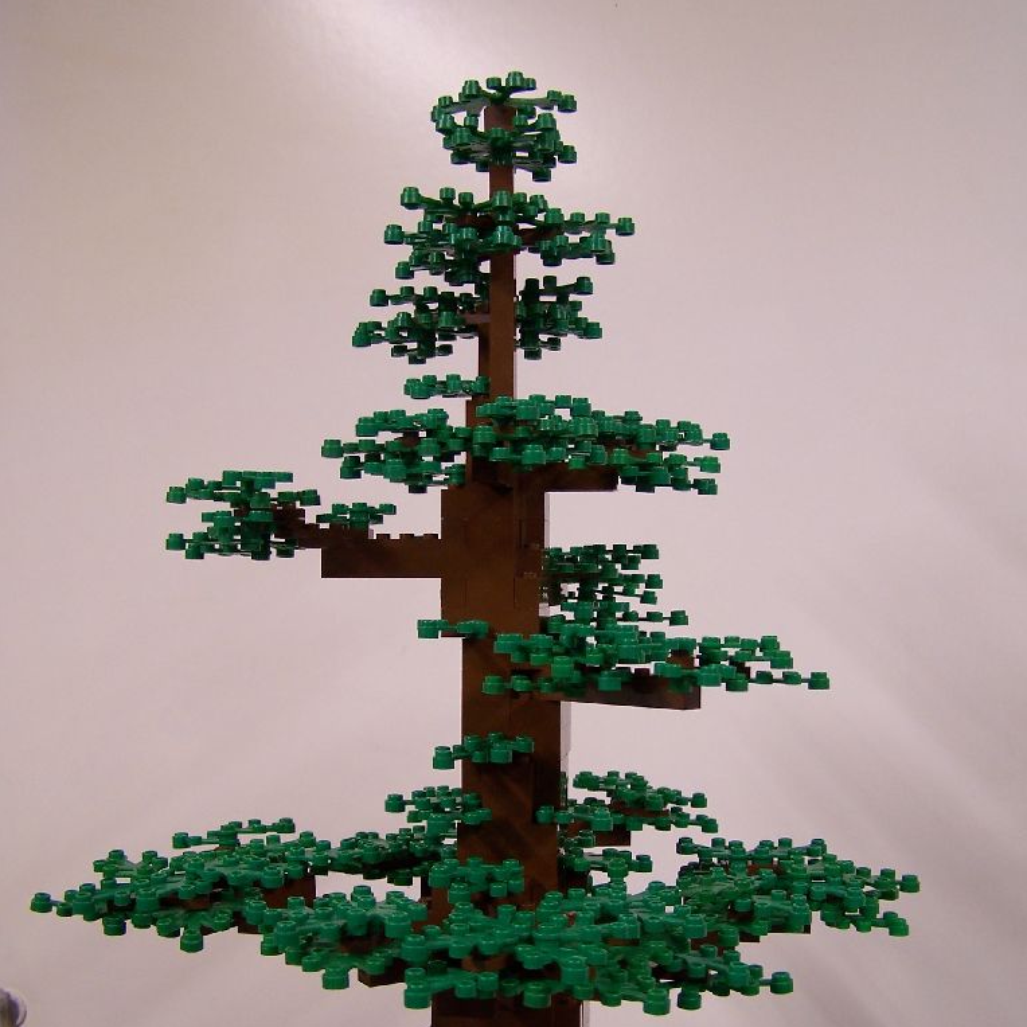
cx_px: 514
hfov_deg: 37.6
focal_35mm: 45
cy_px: 602
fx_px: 1510
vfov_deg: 37.4
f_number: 2.8
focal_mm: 6.3
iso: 80
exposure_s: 1/8
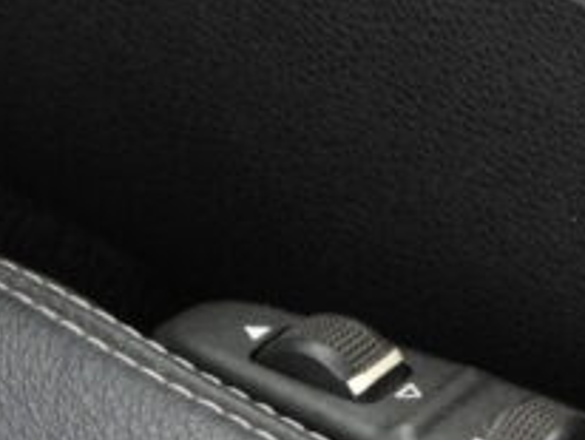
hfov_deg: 4.6
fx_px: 7292
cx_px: 679
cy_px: 480
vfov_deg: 3.5
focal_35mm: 431
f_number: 4
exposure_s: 1/60
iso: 160
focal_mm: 22.5
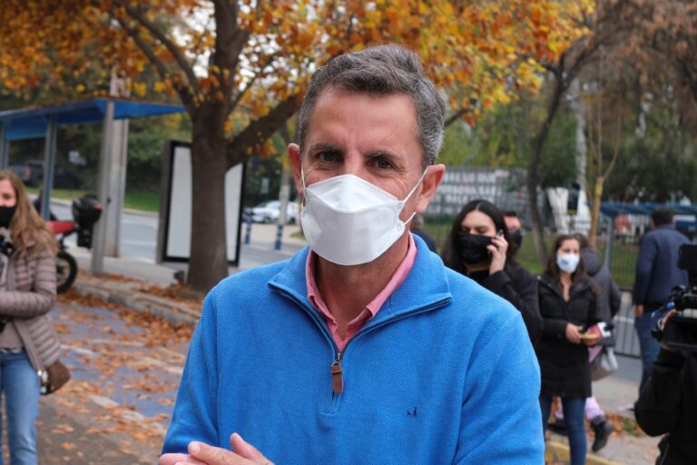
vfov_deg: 37.9
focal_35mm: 35
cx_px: 348
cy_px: 232
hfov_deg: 54.4
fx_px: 678
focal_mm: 23
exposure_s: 1/640
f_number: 3.6
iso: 320
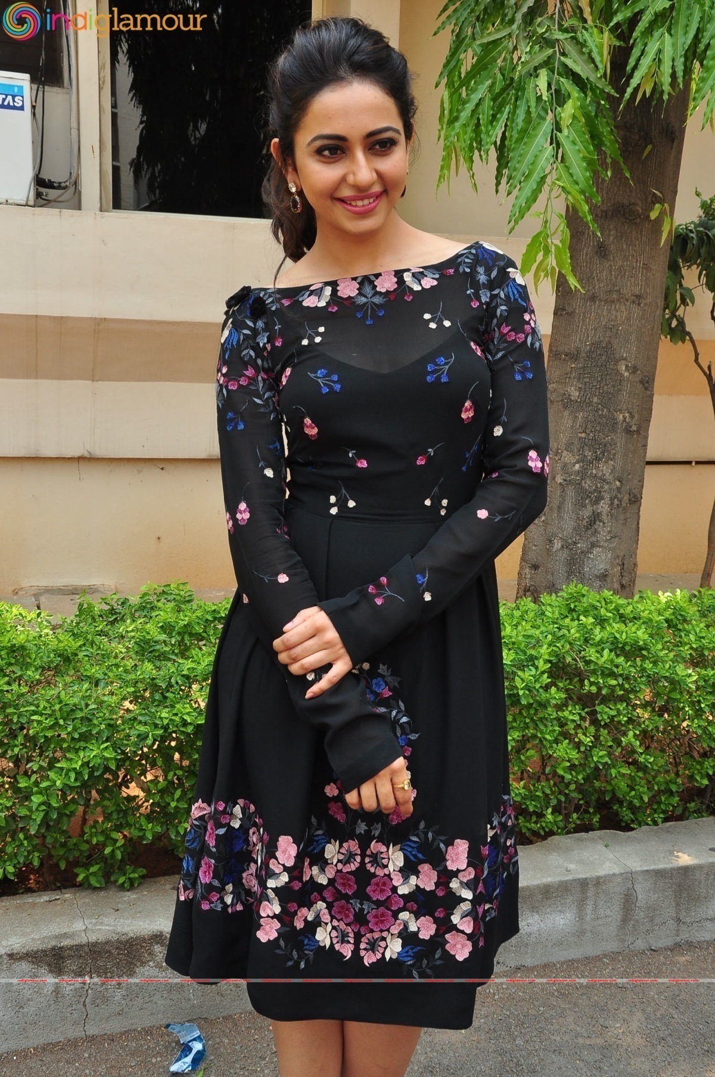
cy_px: 538
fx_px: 1165
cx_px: 358
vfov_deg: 49.6
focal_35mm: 39
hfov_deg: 34.1
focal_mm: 26
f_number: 10
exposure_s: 1/125
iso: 400
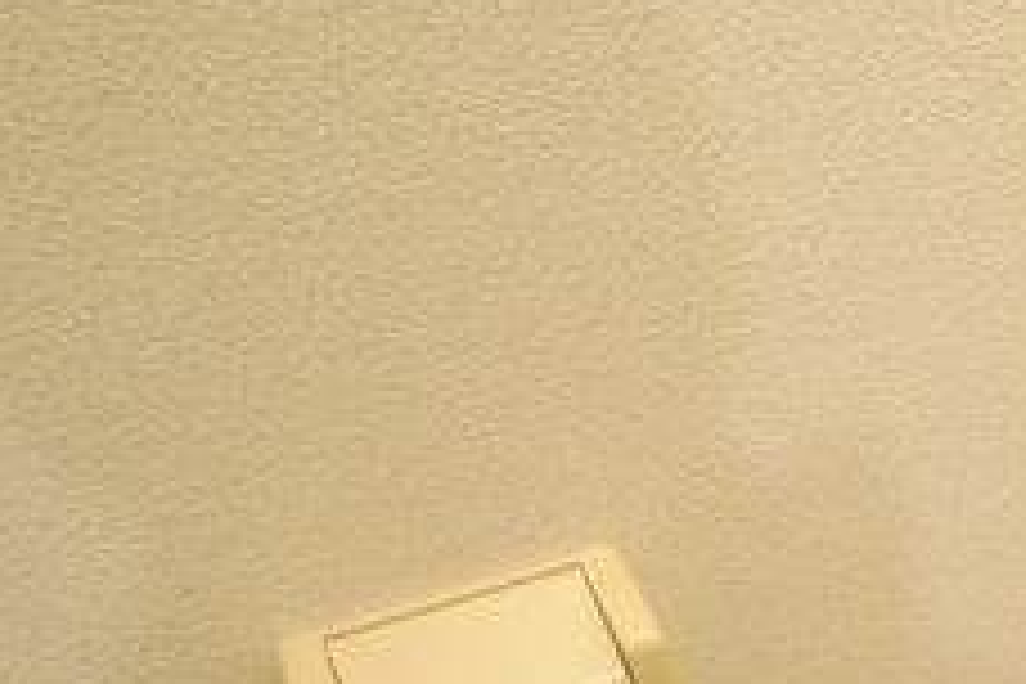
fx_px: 1322
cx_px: 1148
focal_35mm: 46
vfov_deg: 24.9
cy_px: 904
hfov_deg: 35.7
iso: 1600
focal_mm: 11
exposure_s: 1/25
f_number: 4.8
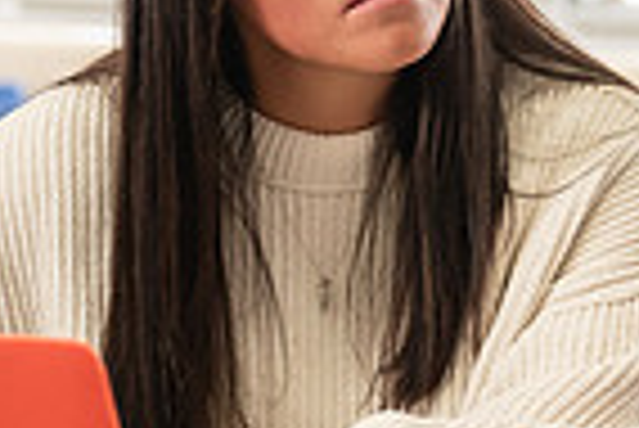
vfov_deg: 6.0
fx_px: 4051
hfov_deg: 9.0
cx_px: 670
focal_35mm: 228
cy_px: 92
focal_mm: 56
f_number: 2.8
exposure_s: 1/200
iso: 1000
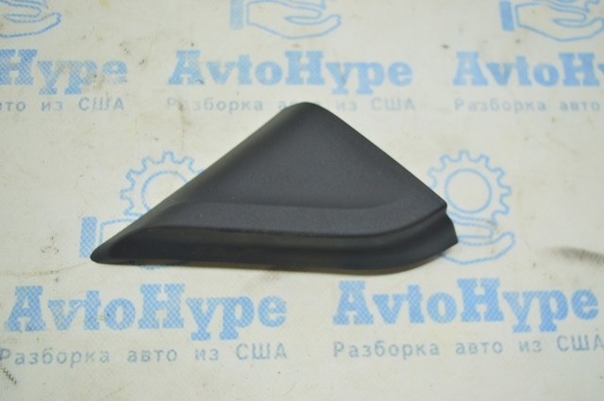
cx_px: 302
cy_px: 200
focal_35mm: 39
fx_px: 653
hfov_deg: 49.6
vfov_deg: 34.1
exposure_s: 1/40
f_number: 4
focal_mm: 26
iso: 400
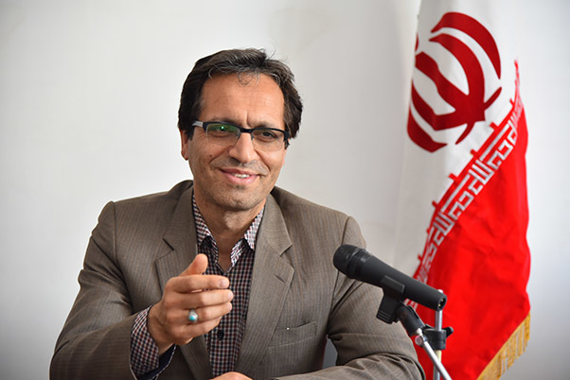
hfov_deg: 21.4
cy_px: 190
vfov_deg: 14.4
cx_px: 285
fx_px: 1505
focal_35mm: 95
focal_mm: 95
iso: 1000
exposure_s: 1/100
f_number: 4
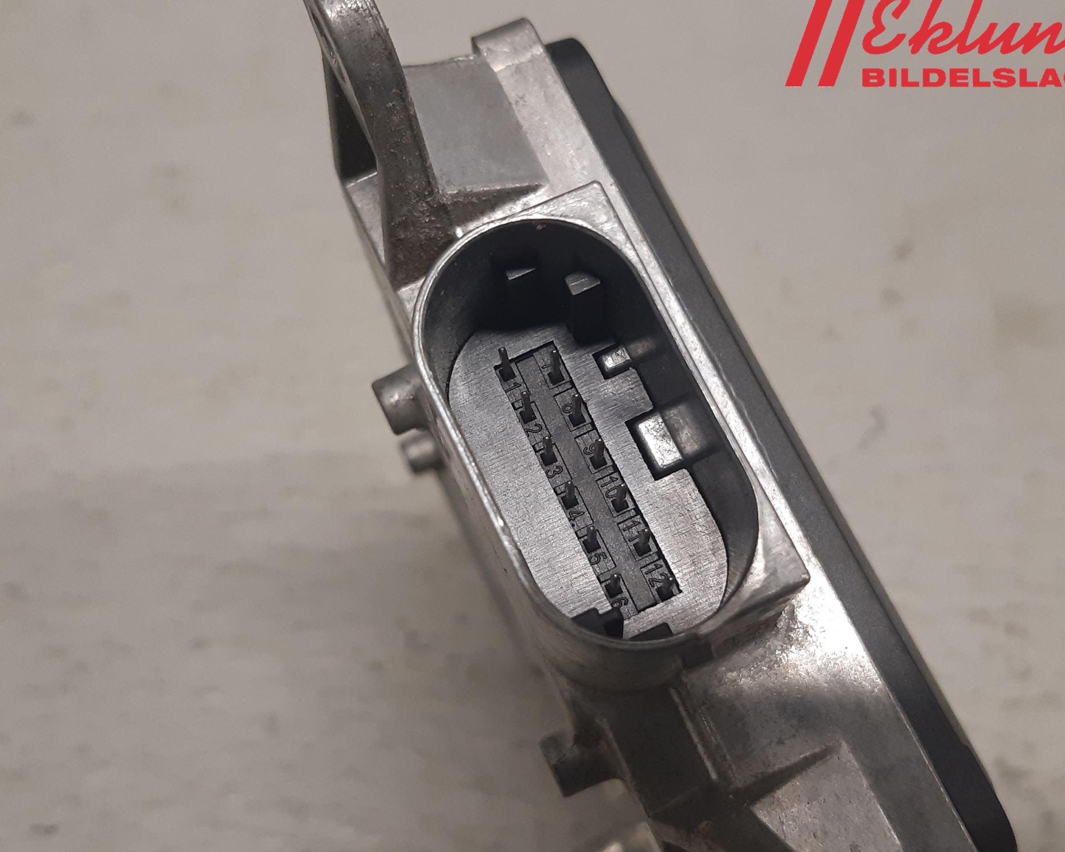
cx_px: 550
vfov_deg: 51.5
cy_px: 430
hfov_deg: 62.2
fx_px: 883
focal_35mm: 28
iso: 125
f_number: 1.7
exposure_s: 1/50
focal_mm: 3.93
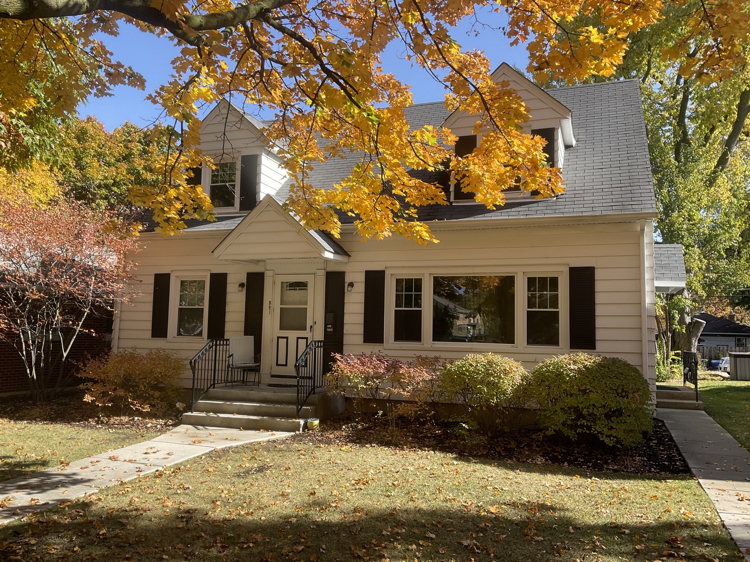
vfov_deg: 48.2
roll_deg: -1.2
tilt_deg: +5.0
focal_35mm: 29
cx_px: 375
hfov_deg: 61.7
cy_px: 281
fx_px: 628
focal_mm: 3
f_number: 1.8
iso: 16
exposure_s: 1/657
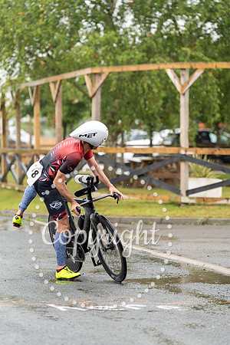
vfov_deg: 14.2
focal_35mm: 145
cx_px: 115
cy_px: 172
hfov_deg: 9.5
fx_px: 1389
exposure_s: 1/1000
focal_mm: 145
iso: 1000
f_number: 3.2
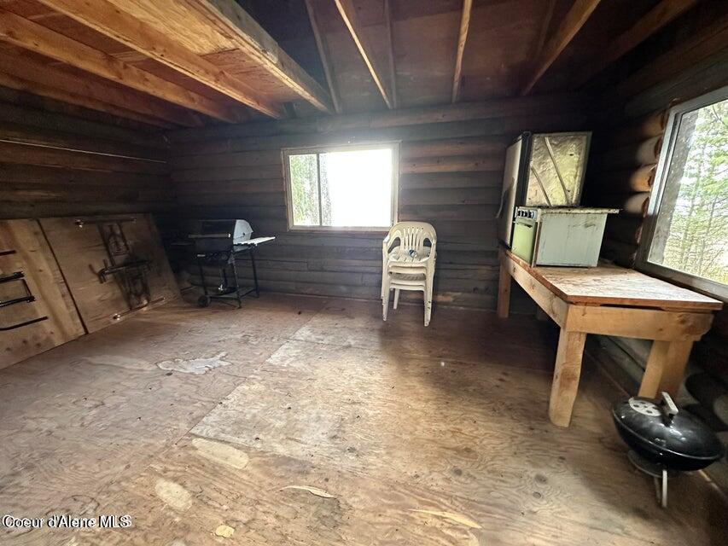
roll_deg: +0.0
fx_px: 294
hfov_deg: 102.1
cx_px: 364
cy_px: 273
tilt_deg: -15.0
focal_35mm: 14
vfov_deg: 85.7
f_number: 2.2
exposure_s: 1/60
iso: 640
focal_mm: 2.22
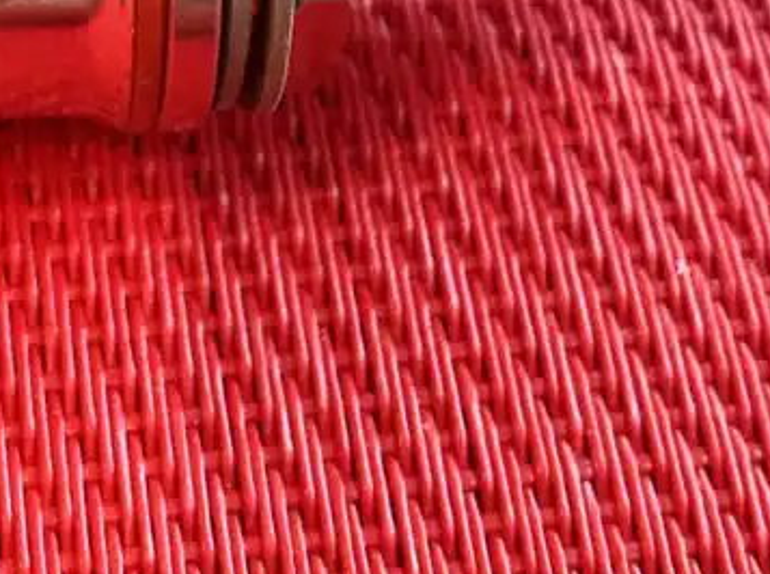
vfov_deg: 14.4
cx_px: 157
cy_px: -181
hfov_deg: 19.9
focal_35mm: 98
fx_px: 2175
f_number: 2.4
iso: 320
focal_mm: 4.28
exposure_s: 1/15
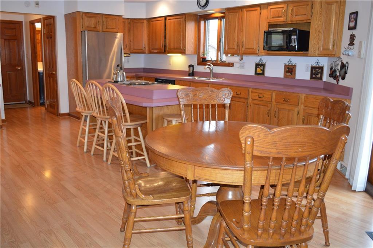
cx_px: 186
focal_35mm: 30
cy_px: 124
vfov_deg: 43.5
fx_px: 310
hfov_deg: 62.0
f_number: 3.8
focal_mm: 20
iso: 1000
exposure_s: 1/60
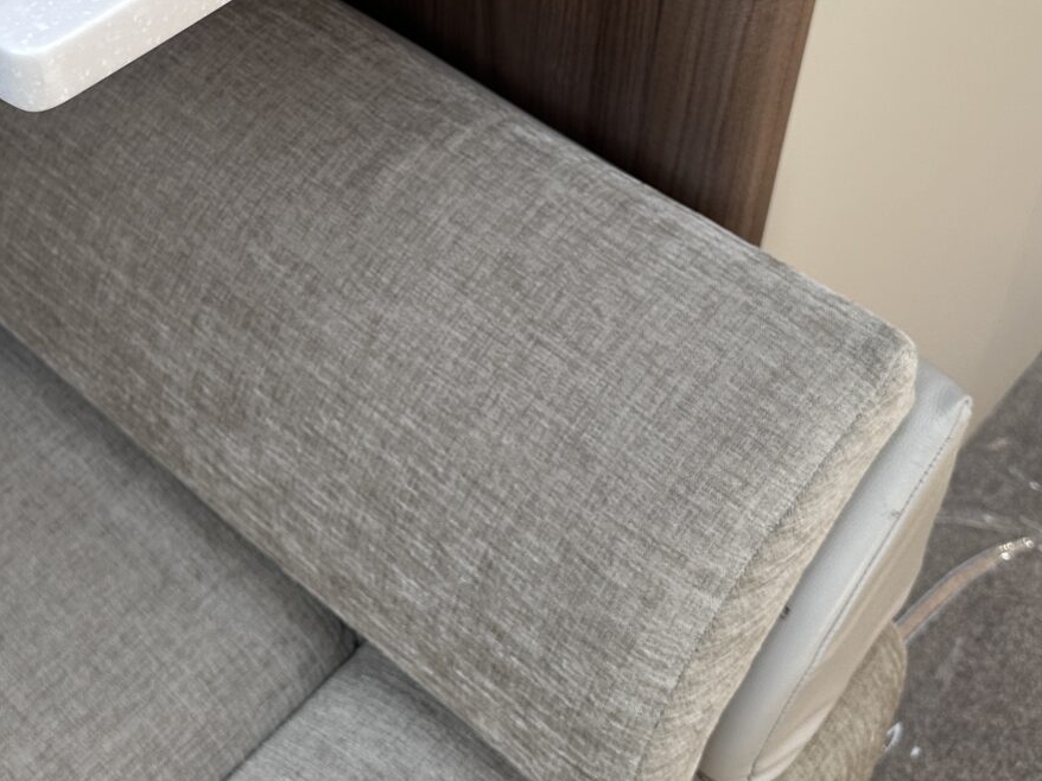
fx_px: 1685
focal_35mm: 56
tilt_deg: -38.9
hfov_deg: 33.6
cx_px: 246
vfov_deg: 25.1
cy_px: 45
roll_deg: -1.5
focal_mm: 6.86
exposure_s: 1/355
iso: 80
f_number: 1.78
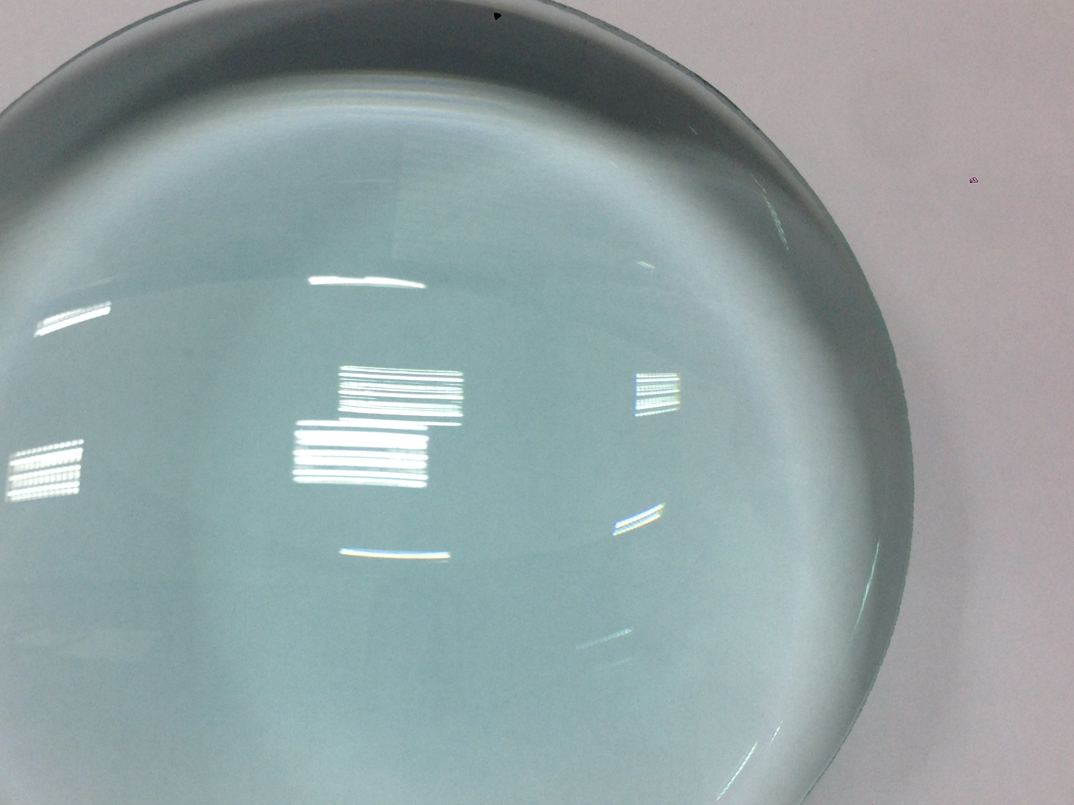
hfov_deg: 40.6
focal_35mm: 46
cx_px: 343
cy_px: 480
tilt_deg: -73.3
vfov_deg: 31.4
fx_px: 1427
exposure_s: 1/20
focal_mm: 4.12
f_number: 2.4
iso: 64
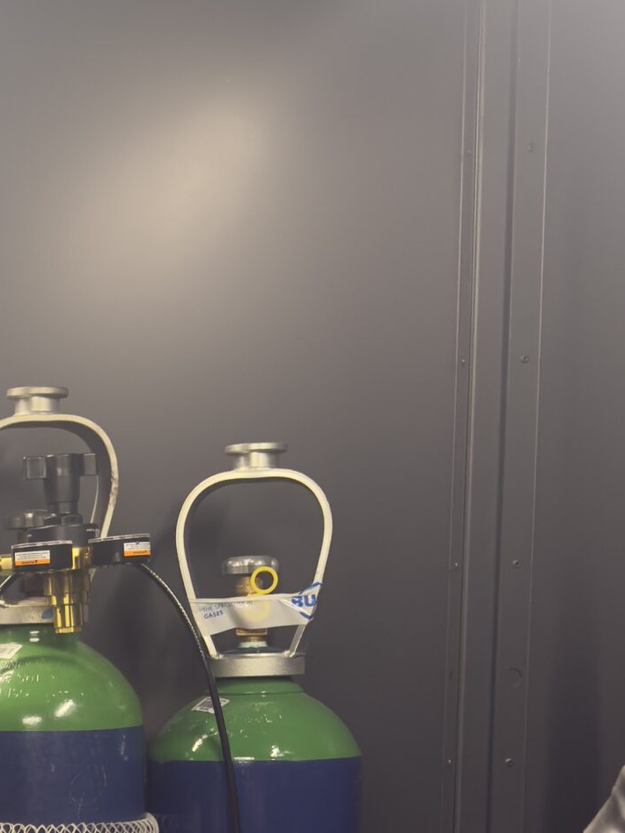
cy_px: 1030
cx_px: -160
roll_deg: +1.2
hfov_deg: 15.4
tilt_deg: -9.3
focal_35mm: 92
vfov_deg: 19.9
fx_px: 2214
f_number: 1.78
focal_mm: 6.76
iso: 160
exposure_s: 1/84
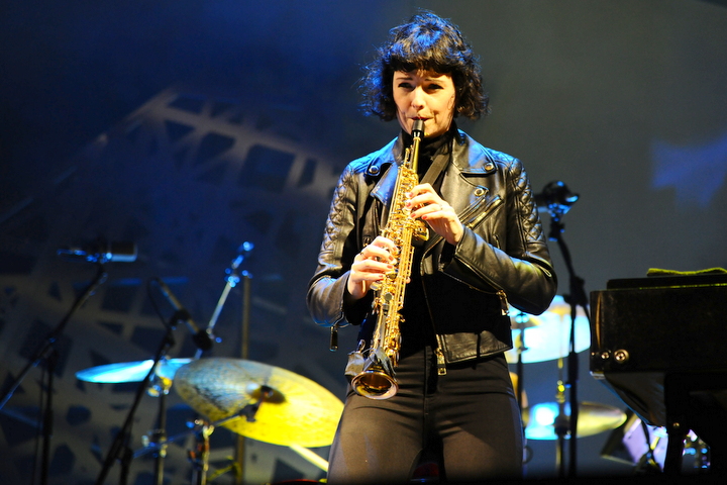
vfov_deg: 11.4
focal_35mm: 120
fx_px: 2423
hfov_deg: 17.1
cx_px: 364
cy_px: 242
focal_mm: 120
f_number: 4
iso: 1250
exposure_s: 1/160
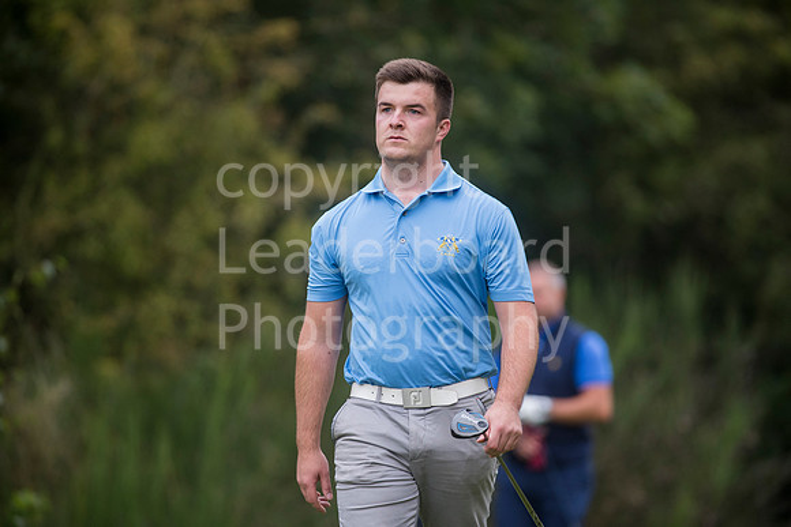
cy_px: 264
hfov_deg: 6.9
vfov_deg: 4.6
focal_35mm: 300
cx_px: 396
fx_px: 6593
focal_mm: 300
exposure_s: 1/1600
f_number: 4
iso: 1000
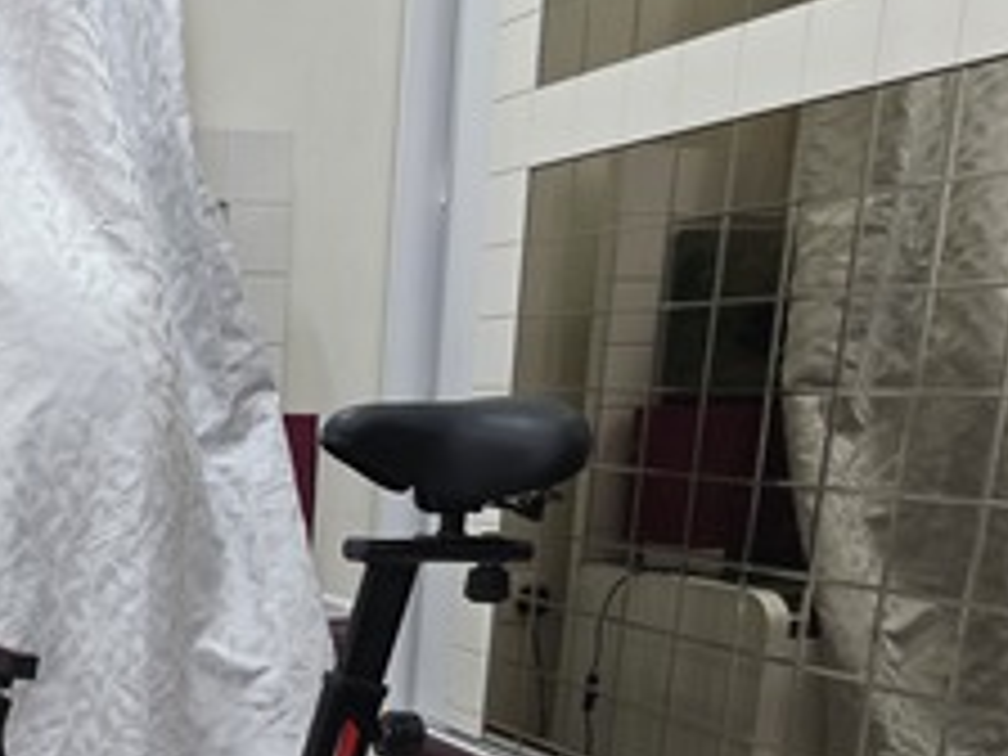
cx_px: 61
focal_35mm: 47
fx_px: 1369
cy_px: 754
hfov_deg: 37.2
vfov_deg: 28.9
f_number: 1.7
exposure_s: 1/120
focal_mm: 6.3
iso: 800
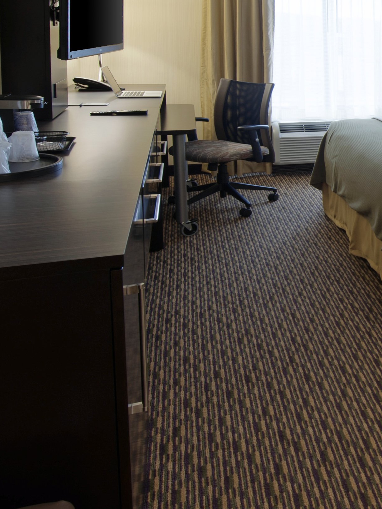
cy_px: 224
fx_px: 515
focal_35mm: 35
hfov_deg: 30.7
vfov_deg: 52.5
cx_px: 511
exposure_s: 1/15
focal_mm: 14
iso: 200
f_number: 8
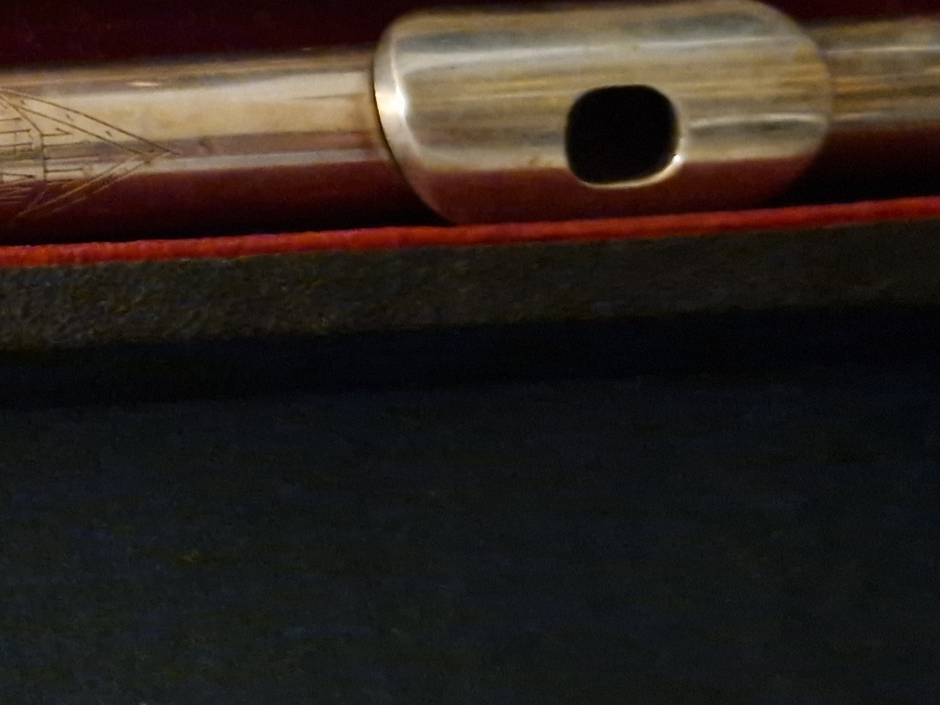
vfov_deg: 16.5
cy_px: -60
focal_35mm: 87
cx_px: -478
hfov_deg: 19.5
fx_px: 2363
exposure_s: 1/17
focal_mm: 5.4
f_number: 1.8
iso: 1600
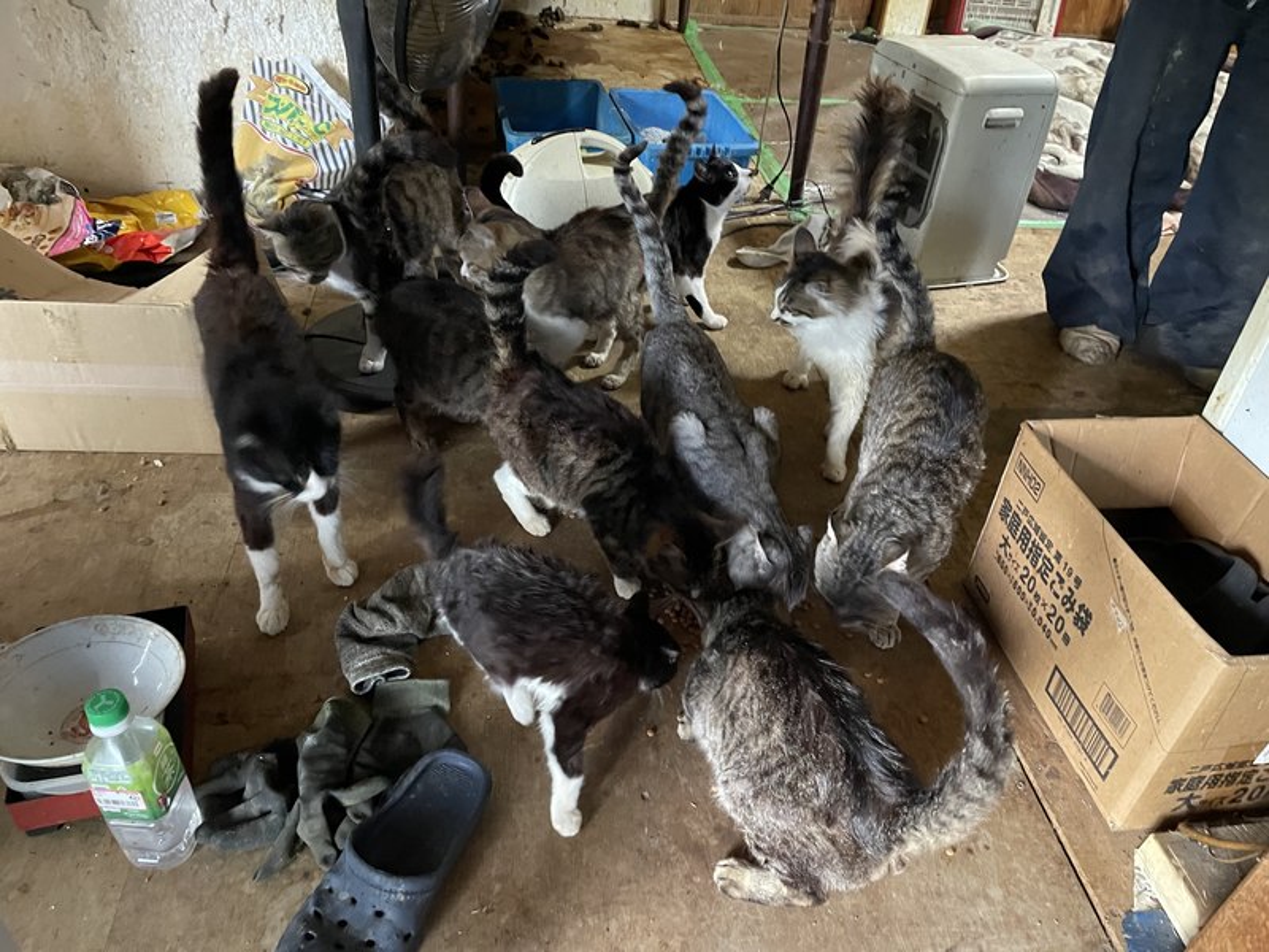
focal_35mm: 26
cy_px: 476
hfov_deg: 67.3
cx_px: 634
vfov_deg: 53.1
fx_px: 953
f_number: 1.6
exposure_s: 1/25
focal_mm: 4.2
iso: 640
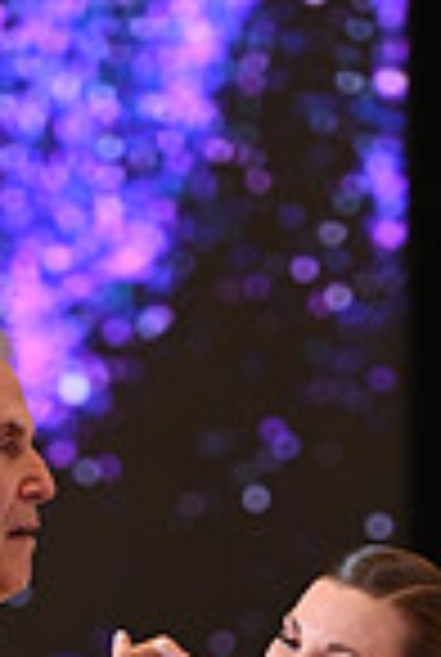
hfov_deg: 2.2
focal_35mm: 615
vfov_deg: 3.3
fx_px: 11247
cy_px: 1161
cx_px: 133
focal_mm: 155
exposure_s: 1/400
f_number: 3.5
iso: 2000
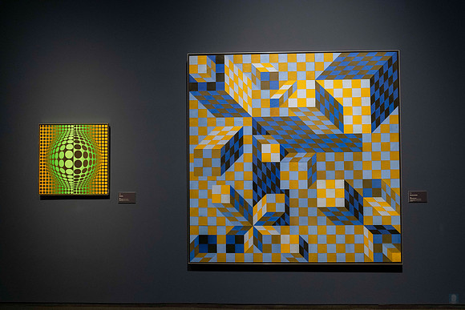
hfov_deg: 60.3
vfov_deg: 42.3
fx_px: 400
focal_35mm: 31
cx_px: 232
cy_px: 155
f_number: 3.5
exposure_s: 1/60
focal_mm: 31
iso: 2000
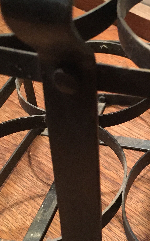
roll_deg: -4.2
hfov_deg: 18.4
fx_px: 445
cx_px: 169
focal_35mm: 68
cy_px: 123
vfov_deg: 30.2
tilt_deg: -40.1
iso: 200
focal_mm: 4.15
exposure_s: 1/25
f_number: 2.2
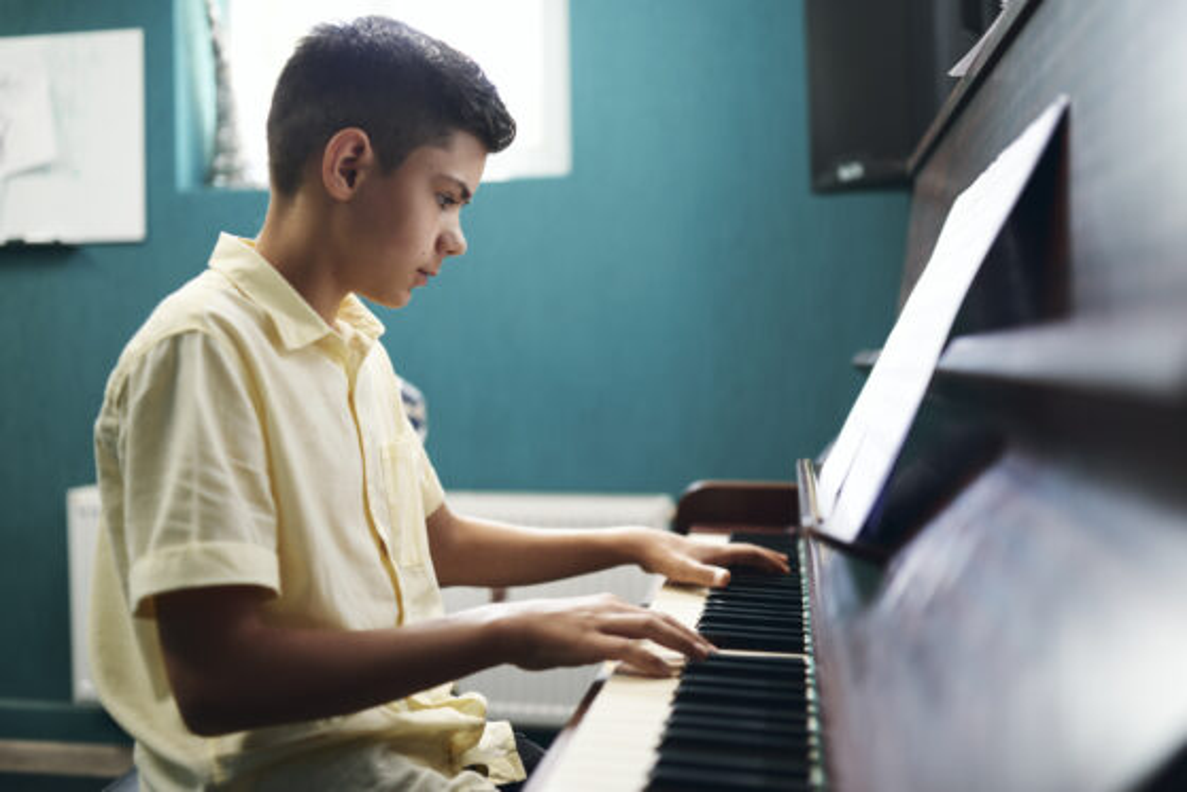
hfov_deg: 54.4
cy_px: 396
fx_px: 1154
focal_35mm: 35
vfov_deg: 37.9
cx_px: 594
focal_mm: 35
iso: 100
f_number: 1.4
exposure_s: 1/60
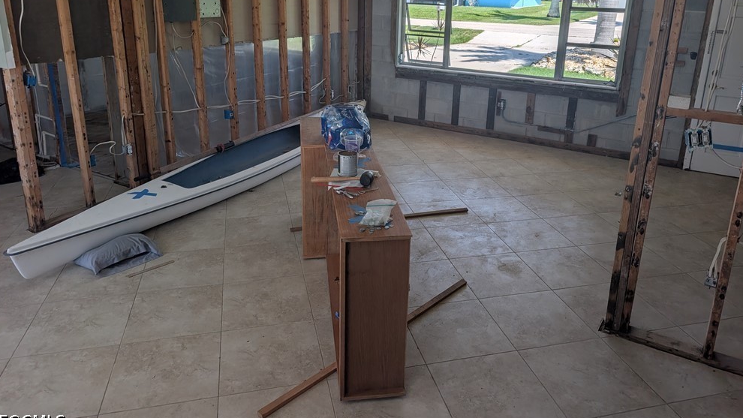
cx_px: 378
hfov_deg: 69.9
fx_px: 532
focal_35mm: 27
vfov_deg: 42.4
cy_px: 146
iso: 27
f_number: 1.68
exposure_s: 1/3448
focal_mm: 6.9
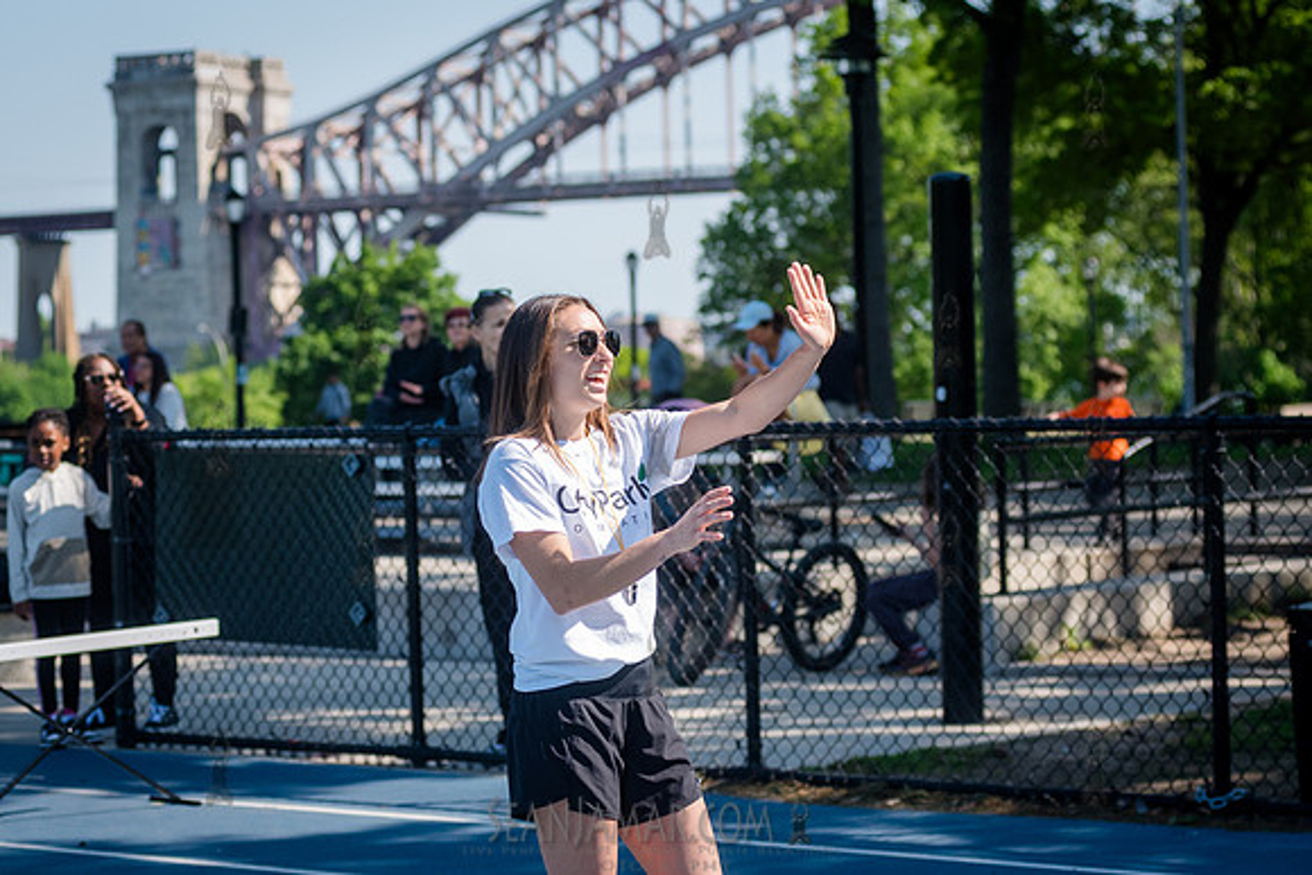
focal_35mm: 105
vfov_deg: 13.0
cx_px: 624
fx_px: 3830
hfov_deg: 19.4
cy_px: 540
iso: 400
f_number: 4
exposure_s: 1/2000
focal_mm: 80
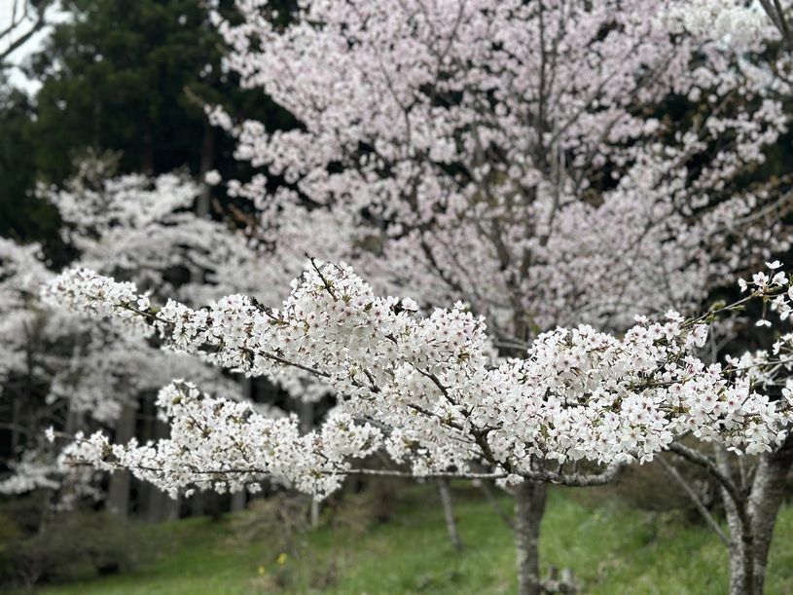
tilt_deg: +10.7
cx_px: 396
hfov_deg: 39.7
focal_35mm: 48
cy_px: 298
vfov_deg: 30.3
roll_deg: -2.6
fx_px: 1099
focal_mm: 6.86
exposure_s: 1/3472
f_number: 1.78
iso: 100
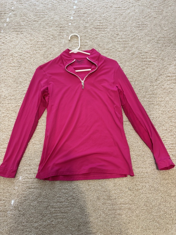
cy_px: 118
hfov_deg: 56.8
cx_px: 88
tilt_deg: -71.3
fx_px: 163
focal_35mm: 24
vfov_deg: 71.6
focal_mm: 6.76
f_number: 1.78
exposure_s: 1/60
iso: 250
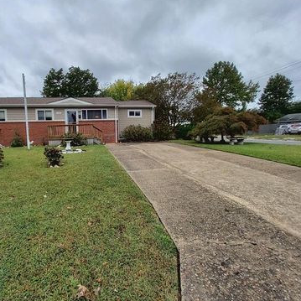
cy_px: 151
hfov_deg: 85.4
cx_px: 109
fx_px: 157
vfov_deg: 87.4
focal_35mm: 16
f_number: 2.2
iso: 50
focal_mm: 1.13
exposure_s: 1/850
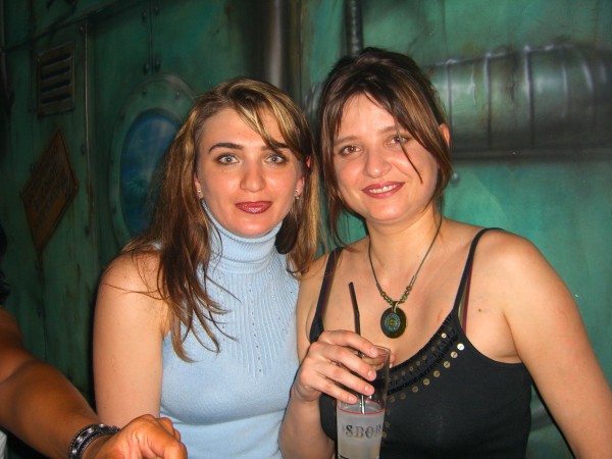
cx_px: 306
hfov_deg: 49.0
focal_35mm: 38
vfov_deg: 37.7
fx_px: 672
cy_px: 230
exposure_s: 1/60
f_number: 2.8
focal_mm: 7.9
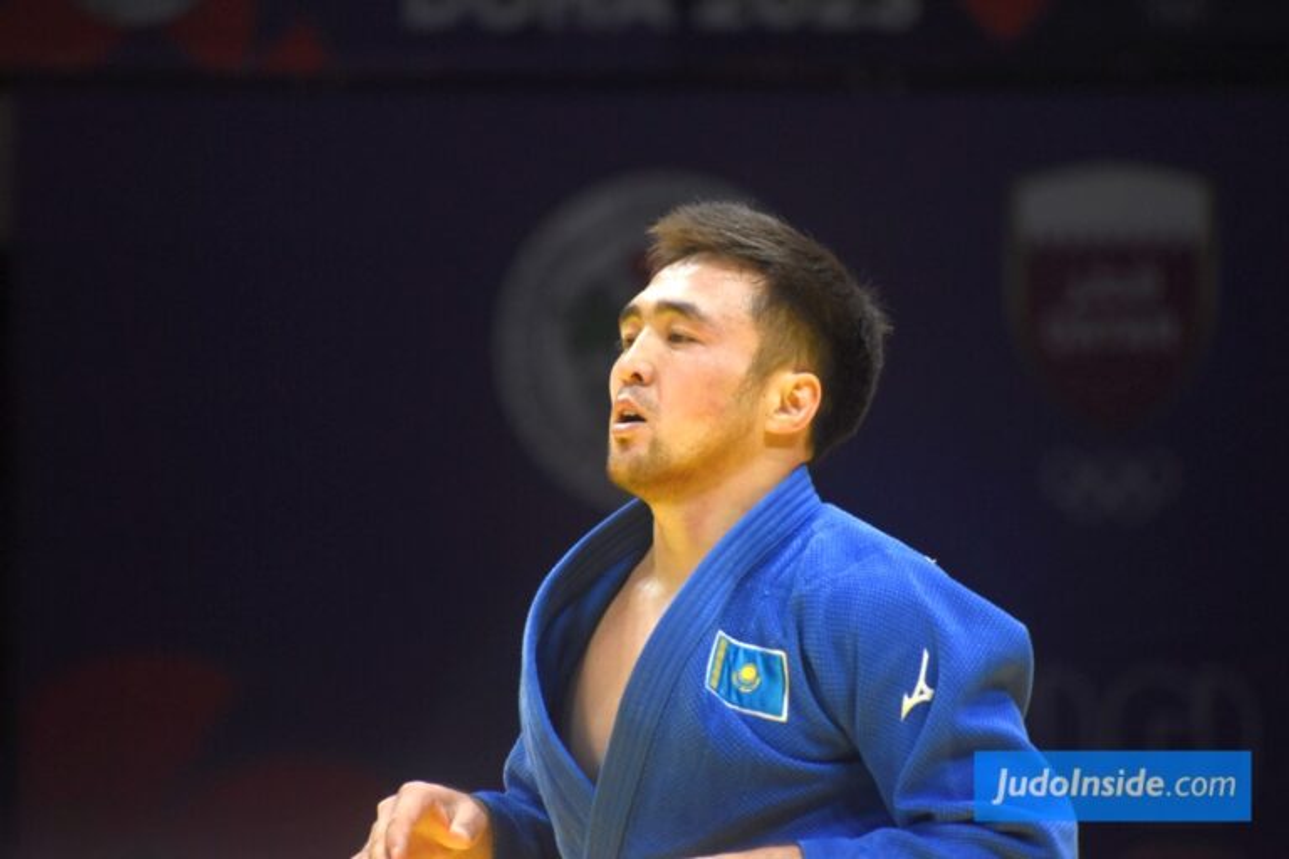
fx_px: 16111
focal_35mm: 450
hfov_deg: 4.6
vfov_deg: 3.1
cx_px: 644
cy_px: 430
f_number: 6.3
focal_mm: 300
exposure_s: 1/500
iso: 1600
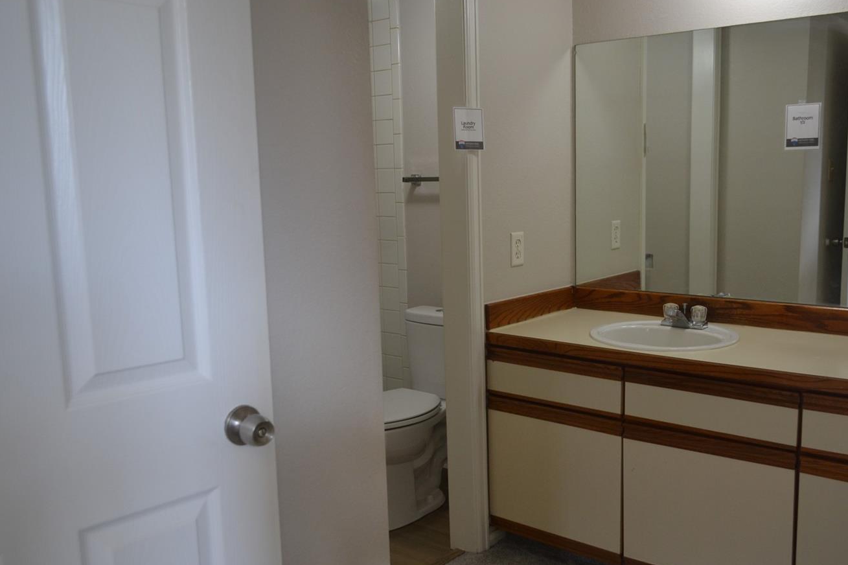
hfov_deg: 57.0
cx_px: 487
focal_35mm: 33
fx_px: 777
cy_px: 296
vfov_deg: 39.9
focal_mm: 18
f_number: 4
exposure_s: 1/60
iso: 400
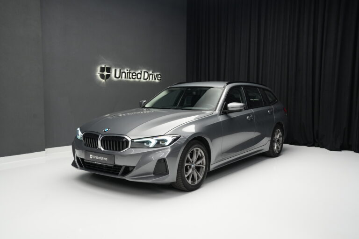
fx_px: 349
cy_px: 120
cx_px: 180
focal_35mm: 35
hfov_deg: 54.4
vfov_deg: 37.9
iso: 2000
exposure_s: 1/40
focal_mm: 35
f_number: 6.3
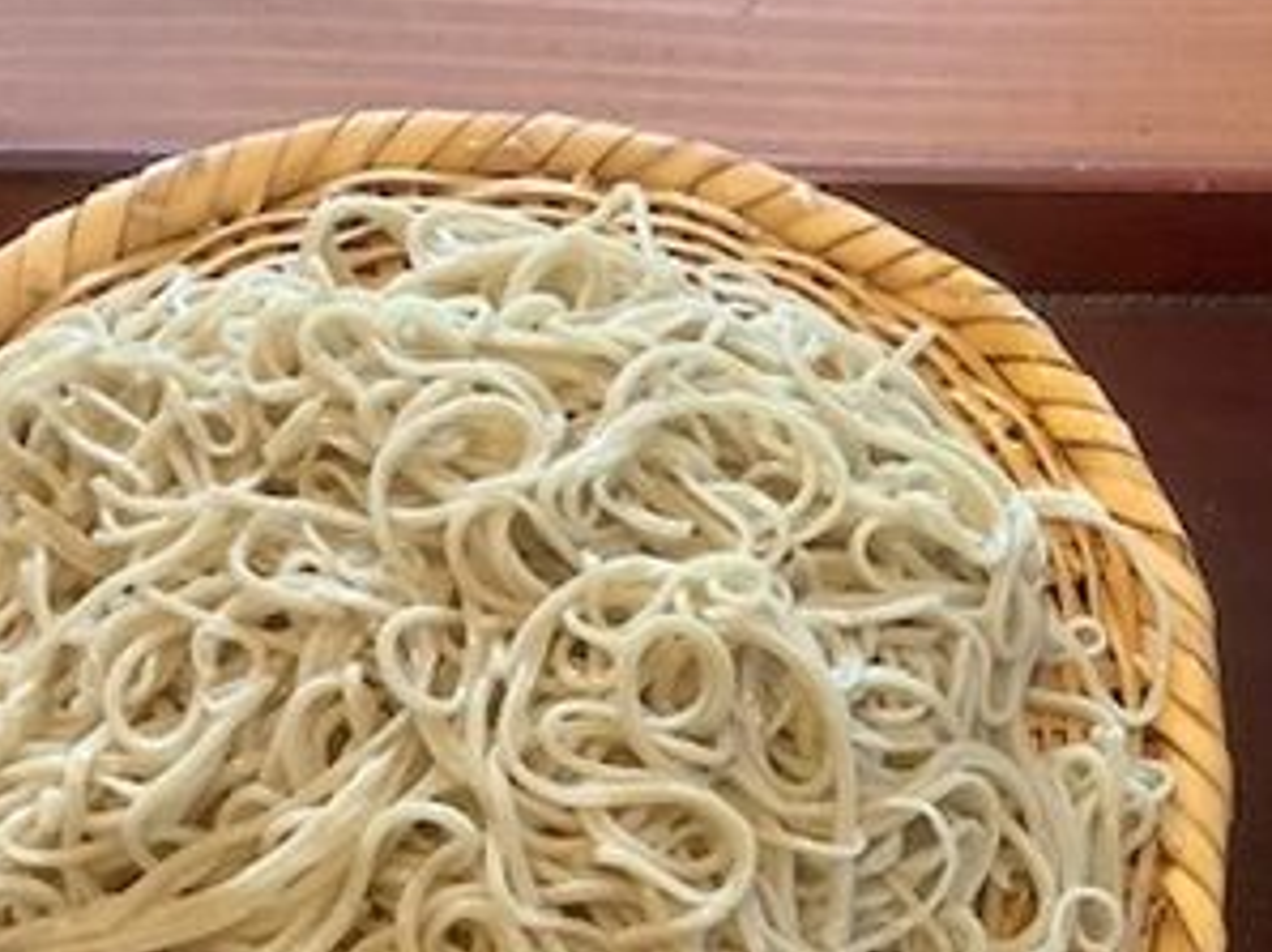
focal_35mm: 75
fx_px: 2754
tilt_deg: -59.4
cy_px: 879
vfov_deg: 19.2
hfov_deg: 25.0
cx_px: 1221
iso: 250
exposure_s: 1/60
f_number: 2.4
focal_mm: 3.3
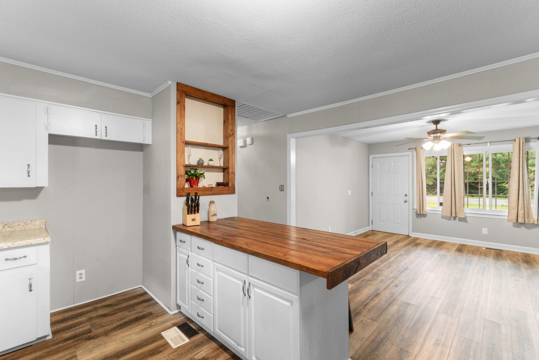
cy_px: 180
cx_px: 270
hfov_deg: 100.4
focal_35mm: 15
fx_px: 225
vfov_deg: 77.3
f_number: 4.5
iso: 100
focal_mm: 10
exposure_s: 1.6
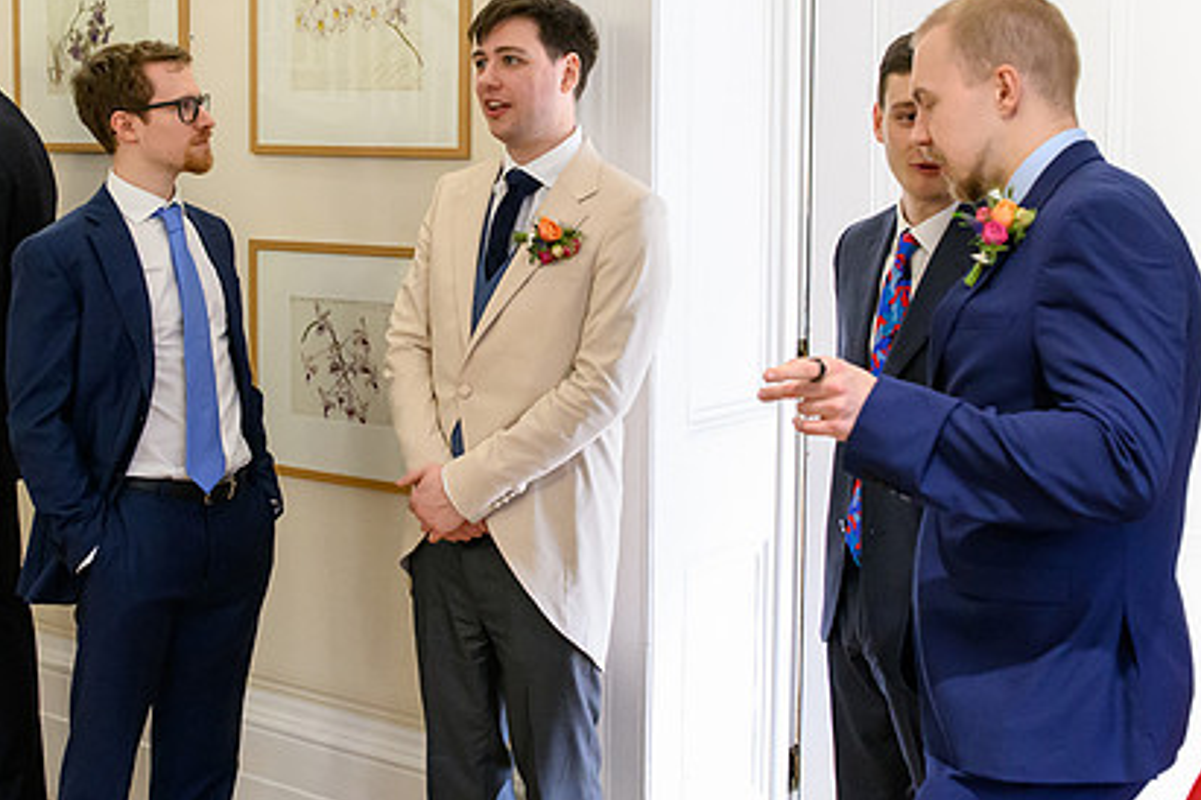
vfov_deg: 24.5
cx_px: 494
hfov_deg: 36.1
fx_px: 1835
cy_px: 269
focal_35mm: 55
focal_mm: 26
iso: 6400
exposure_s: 1/800
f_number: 3.2
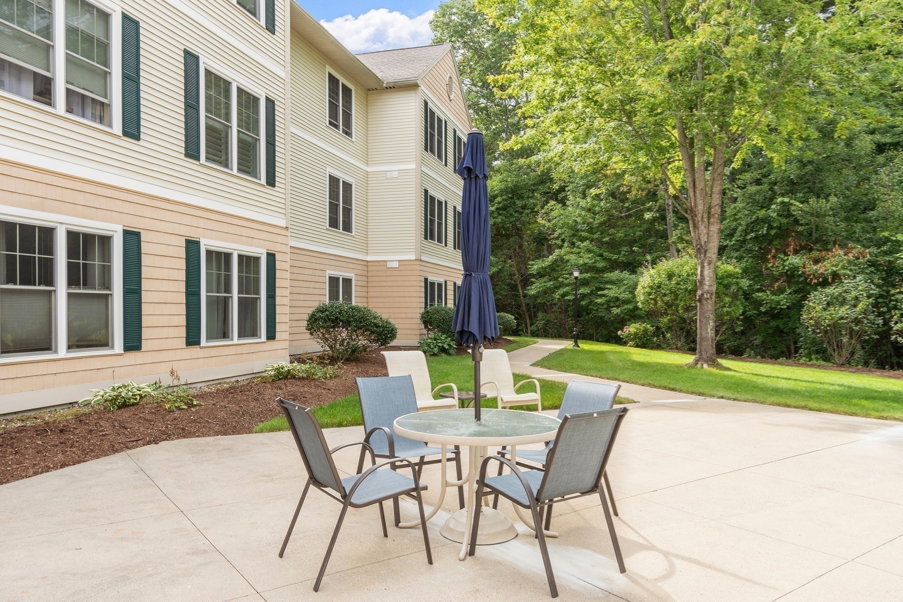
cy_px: 301
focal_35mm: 25
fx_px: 627
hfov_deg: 71.5
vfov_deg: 51.3
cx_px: 452
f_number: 8
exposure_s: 1/60
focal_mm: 17
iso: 125
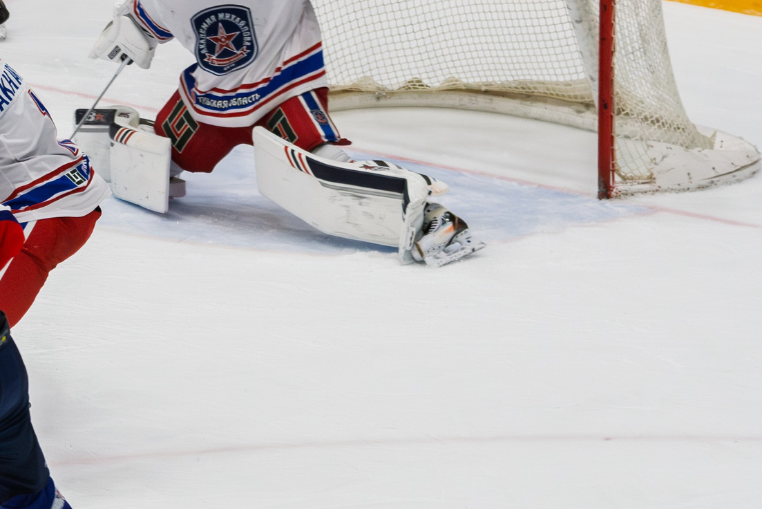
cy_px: 150
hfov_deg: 5.2
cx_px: -197
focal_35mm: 397
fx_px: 8405
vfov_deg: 3.5
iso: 1800
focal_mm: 100
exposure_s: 1/1000
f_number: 6.3
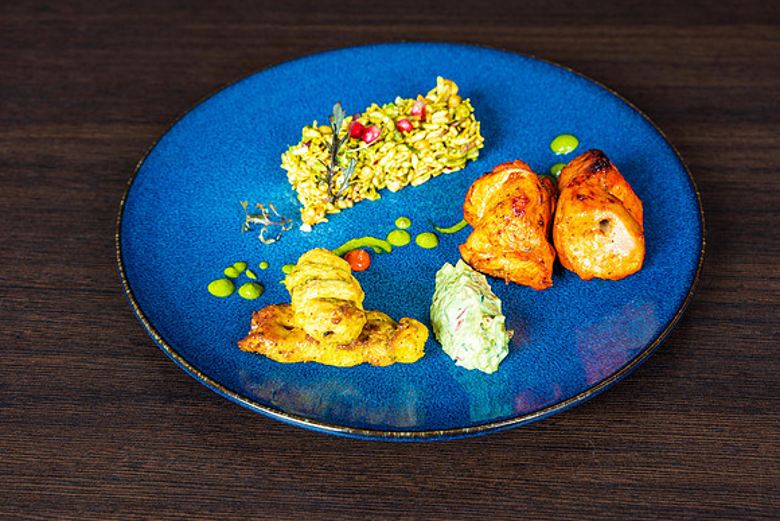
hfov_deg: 38.9
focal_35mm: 51
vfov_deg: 26.5
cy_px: 260
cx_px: 390
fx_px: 1105
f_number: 8
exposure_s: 1/5
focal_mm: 51
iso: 100
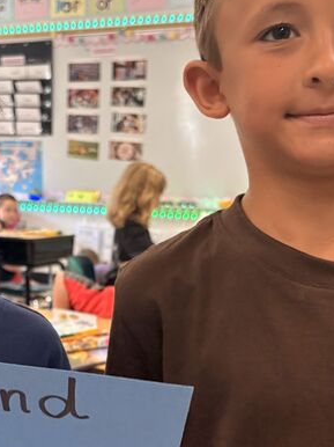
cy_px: 327
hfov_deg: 21.1
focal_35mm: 69
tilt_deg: -11.2
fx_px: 889
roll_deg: -0.2
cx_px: 79
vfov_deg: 27.8
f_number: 1.6
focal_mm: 5.96
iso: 250
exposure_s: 1/60
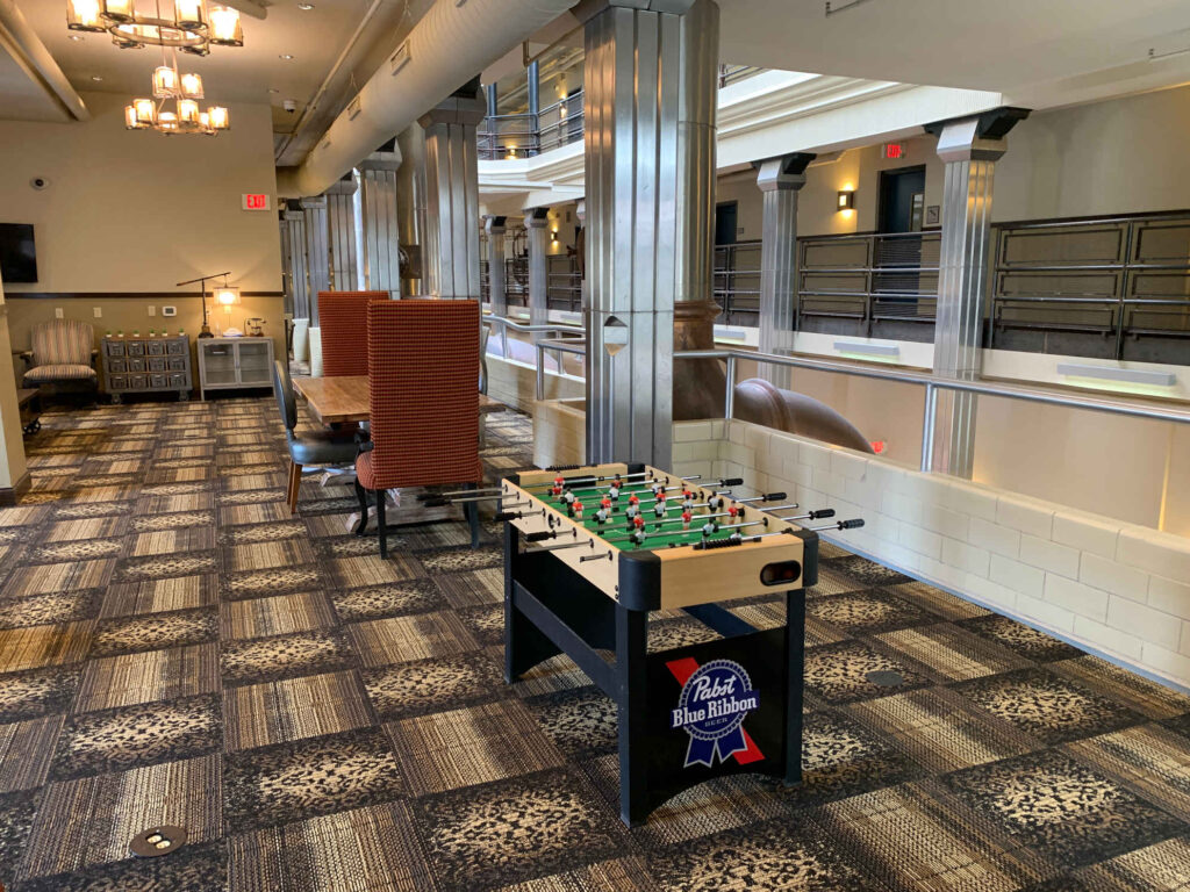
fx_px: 894
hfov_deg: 67.3
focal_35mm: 26
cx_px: 595
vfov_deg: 53.1
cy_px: 446
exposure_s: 1/115
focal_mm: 4.25
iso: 100
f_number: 1.8
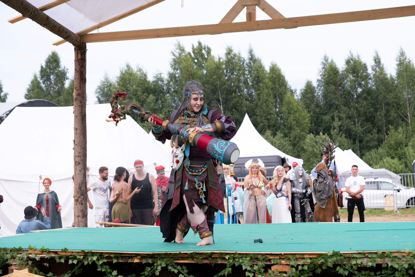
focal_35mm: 64
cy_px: 138
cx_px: 208
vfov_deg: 21.2
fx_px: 738
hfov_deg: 31.4
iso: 320
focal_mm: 42.7
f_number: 3.6
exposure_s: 1/1000
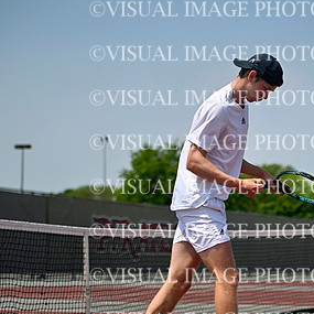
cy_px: 209
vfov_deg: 14.4
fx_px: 1242
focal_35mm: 121
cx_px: 249
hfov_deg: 14.3
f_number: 2.8
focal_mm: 70
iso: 320
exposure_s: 1/10000
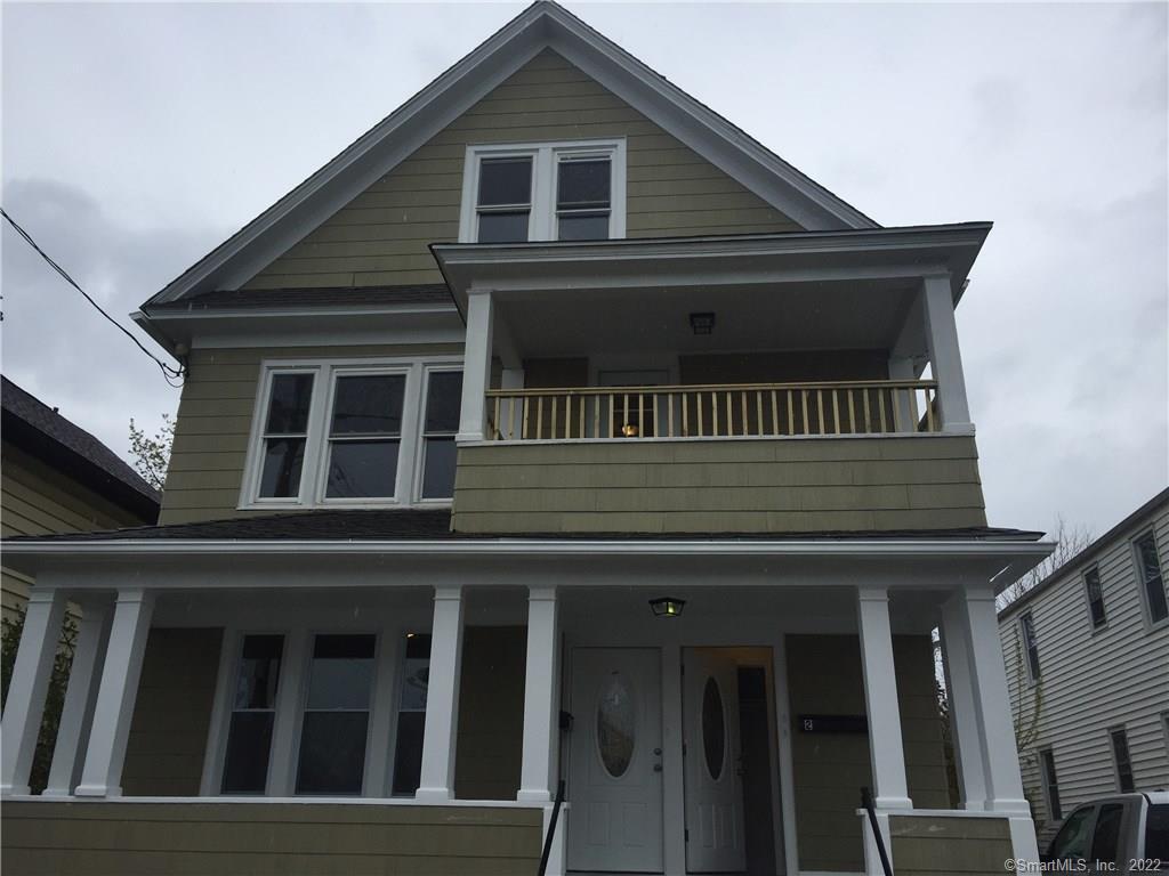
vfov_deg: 48.2
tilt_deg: +22.0
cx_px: 584
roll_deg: +1.0
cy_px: 438
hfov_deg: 61.7
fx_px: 979
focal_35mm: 29
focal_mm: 4.15
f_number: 2.2
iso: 32
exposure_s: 1/1319
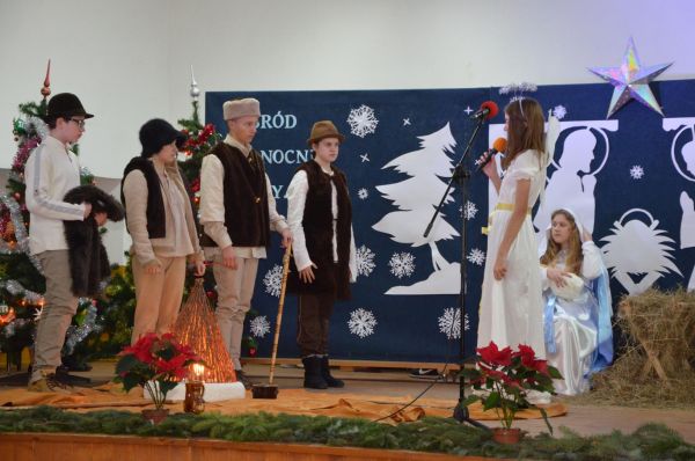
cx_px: 348
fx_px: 1793
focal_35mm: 93
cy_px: 230
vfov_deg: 14.7
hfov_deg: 21.9
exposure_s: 1/60
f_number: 5.3
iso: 2200
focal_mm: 62
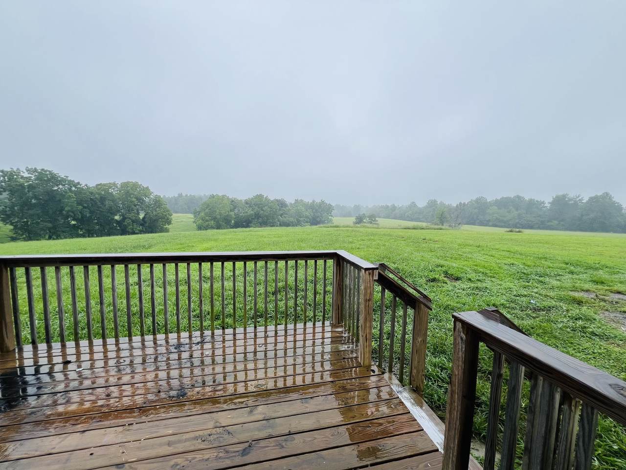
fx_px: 235
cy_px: 235
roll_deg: -1.9
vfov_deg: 89.9
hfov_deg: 106.2
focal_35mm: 13
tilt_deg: -5.8
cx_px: 313
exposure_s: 1/608
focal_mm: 1.57
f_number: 1.8
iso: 32
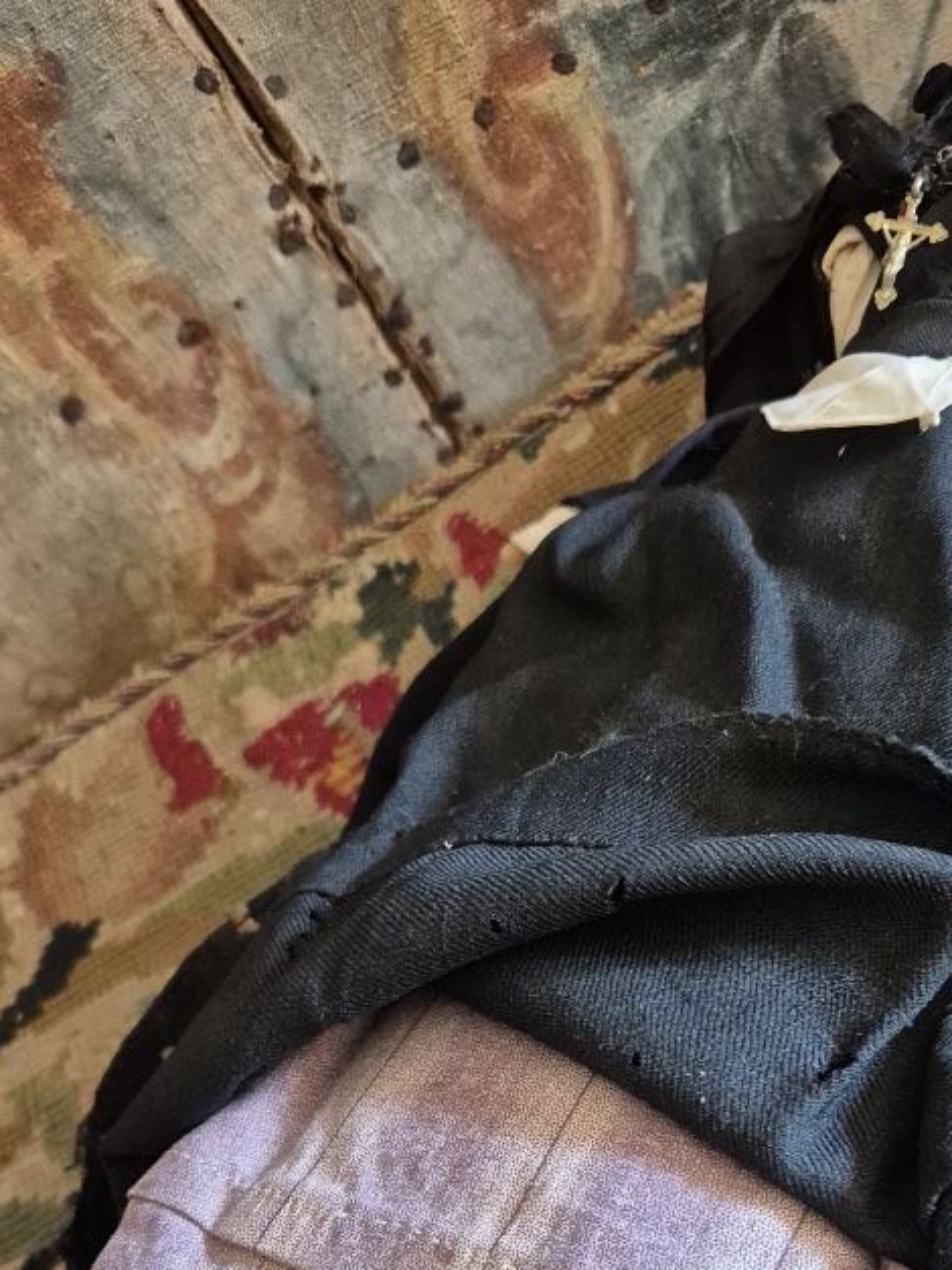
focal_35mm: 44
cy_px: 1053
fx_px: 1614
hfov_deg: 32.3
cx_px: 695
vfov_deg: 40.8
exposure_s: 1/100
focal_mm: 5.4
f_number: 1.8
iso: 1250
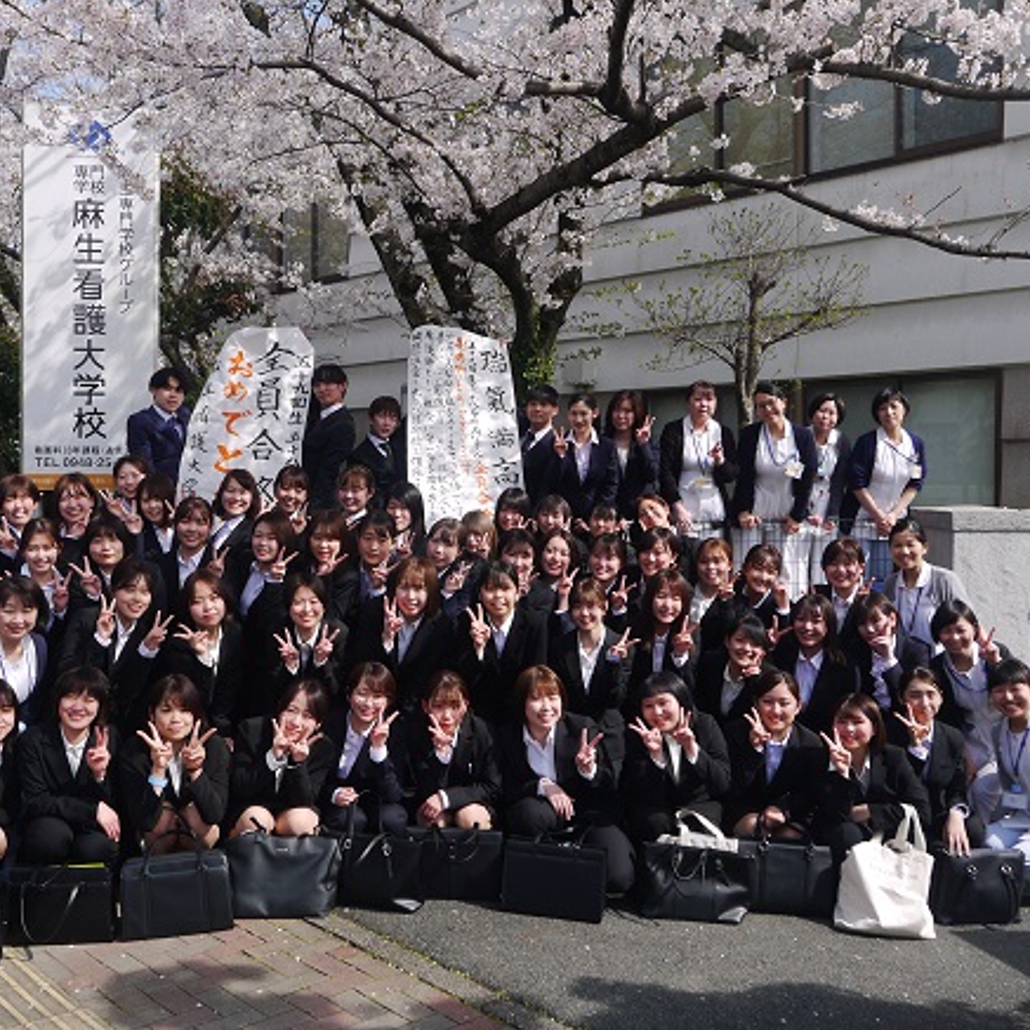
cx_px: 431
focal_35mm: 34
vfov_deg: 48.4
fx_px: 1145
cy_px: 507
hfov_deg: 48.3
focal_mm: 14
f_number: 7.1
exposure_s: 1/400
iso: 160
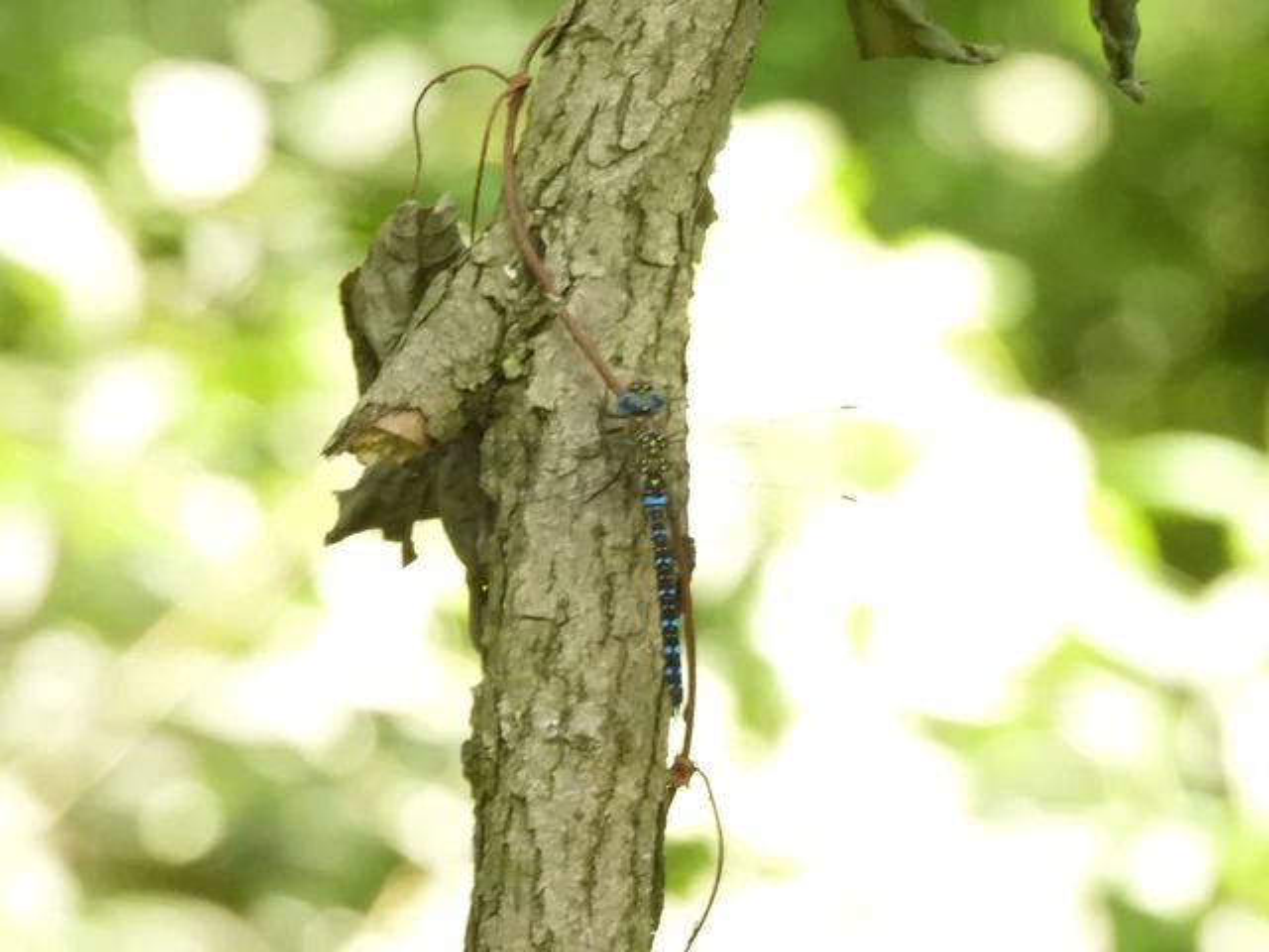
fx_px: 34826
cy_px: 476
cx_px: 634
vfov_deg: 1.6
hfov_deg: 2.1
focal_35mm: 950
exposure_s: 1/160
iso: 1600
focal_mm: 170
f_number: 6.3
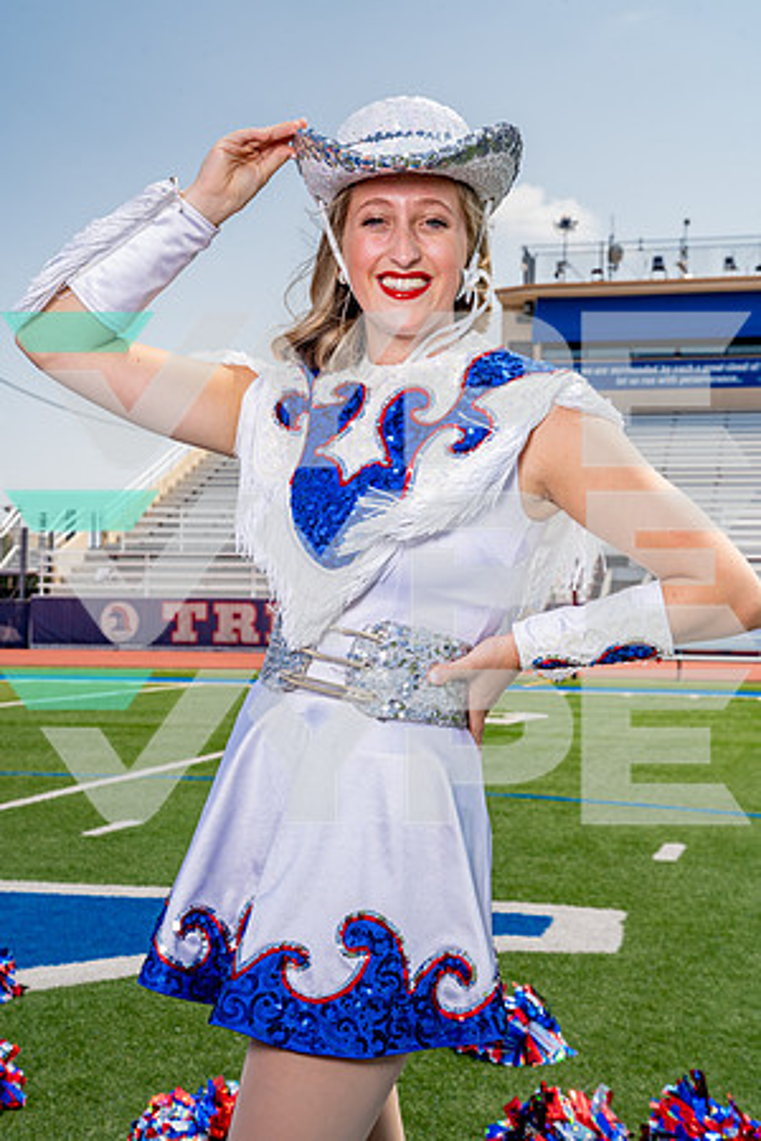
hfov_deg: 23.0
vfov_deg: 33.9
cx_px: 380
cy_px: 570
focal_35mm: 59
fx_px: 1871
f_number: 11
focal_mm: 59
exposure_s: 1/250
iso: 200
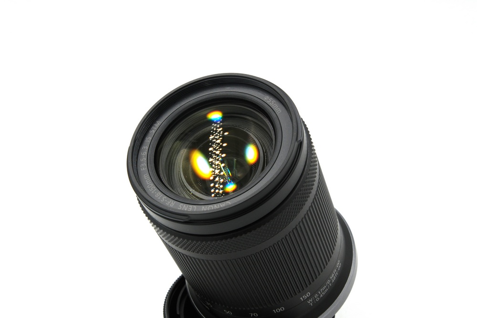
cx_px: 238
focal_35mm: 73
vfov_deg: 18.7
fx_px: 967
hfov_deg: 27.7
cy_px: 159
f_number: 16
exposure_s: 1/125
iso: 800
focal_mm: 48.4
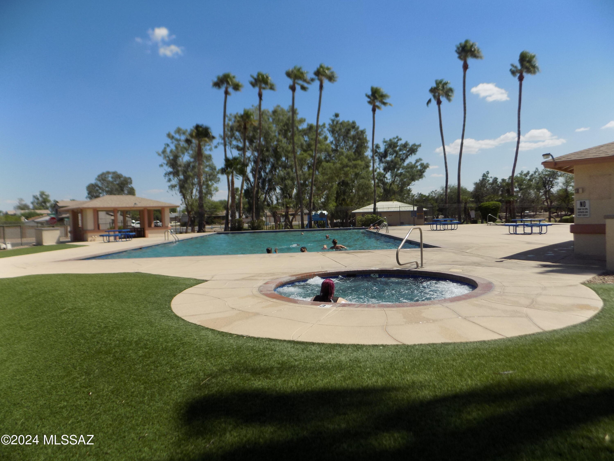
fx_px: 408
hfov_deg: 73.9
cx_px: 307
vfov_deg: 58.9
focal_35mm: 23
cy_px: 230
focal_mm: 4
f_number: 9.9
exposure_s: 1/200
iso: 80
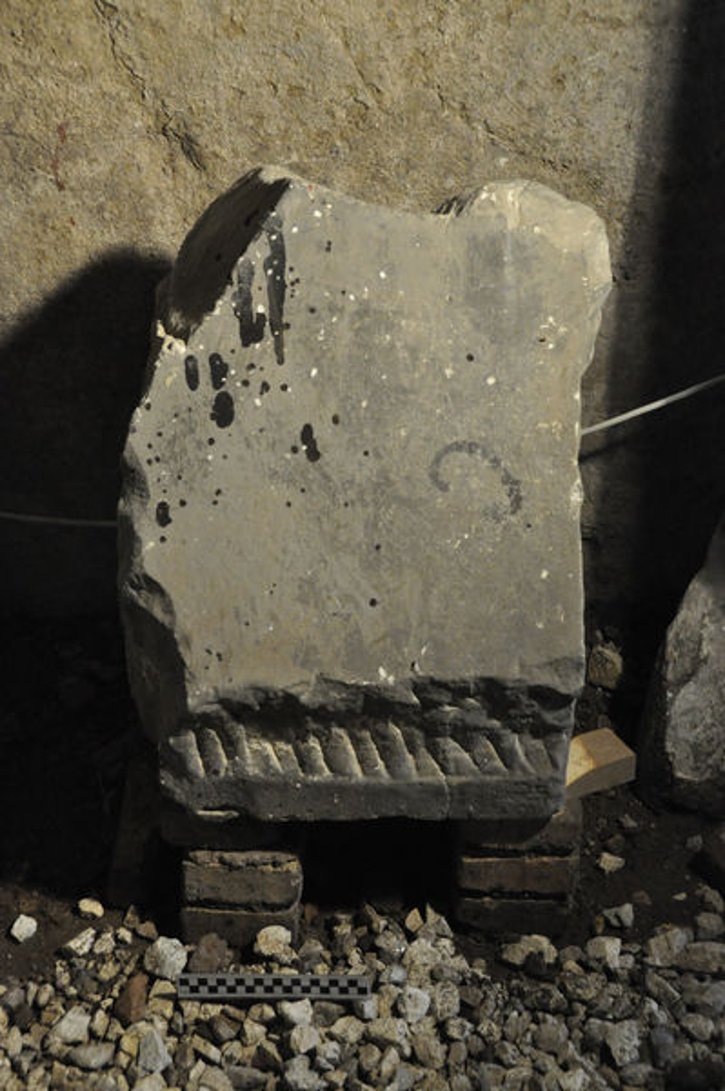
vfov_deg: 37.9
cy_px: 546
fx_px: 1589
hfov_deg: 25.7
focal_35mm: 52
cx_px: 362
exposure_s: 1/100
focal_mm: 35
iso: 3200
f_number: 6.3
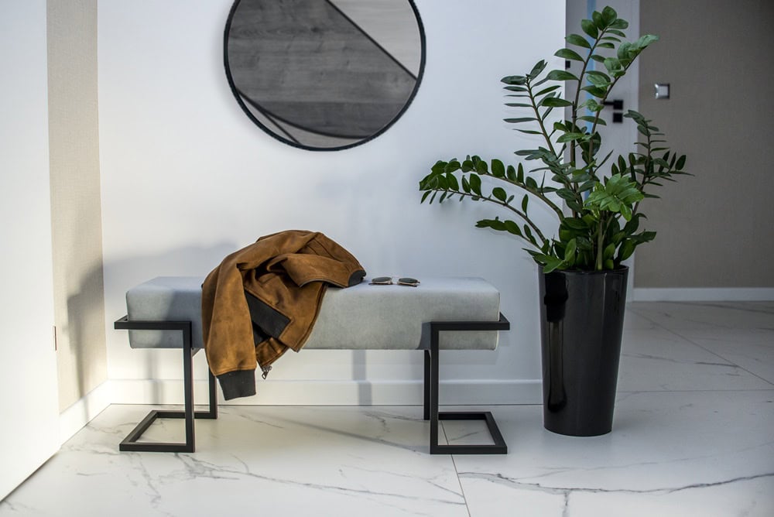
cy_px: 258
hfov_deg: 54.4
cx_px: 387
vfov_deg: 37.9
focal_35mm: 35
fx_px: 753
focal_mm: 35
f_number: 2.8
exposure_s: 1/200
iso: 800
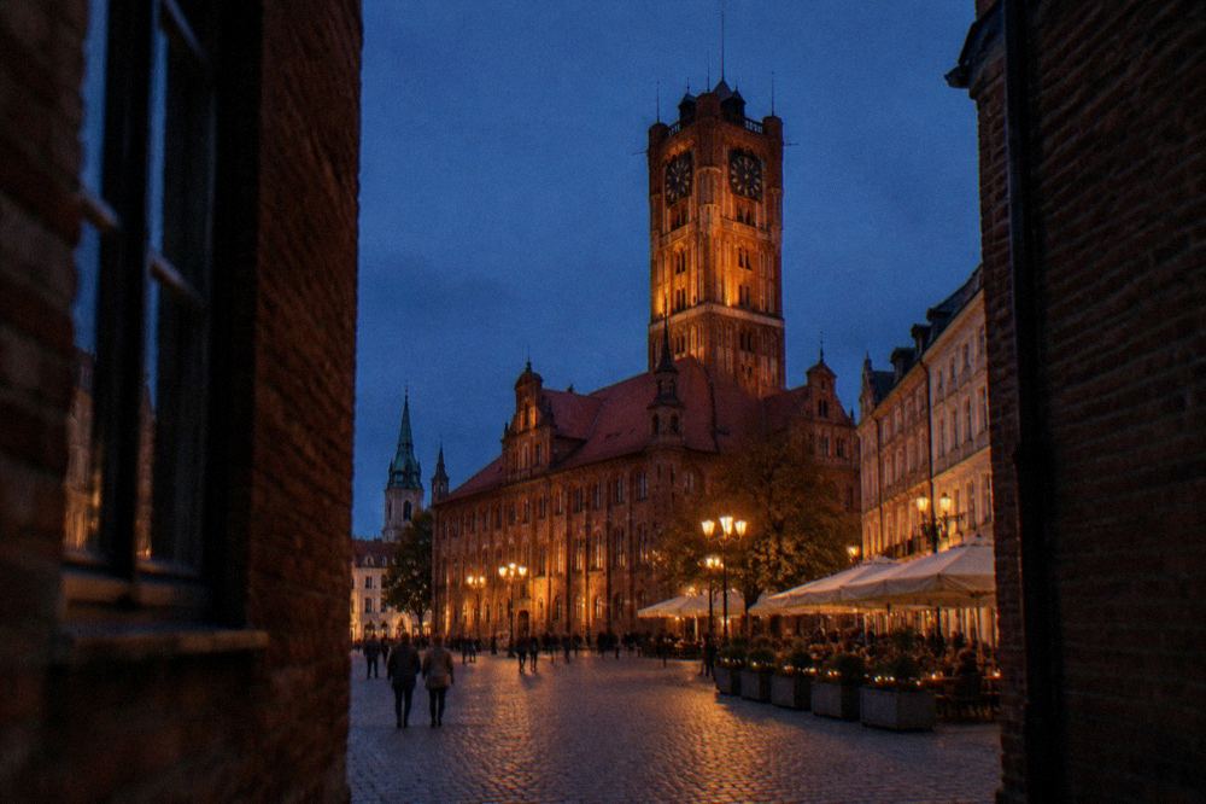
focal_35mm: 40
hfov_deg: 48.5
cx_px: 603
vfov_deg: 33.4
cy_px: 402
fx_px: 1339
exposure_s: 1/30
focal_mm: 40
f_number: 7.1
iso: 5000
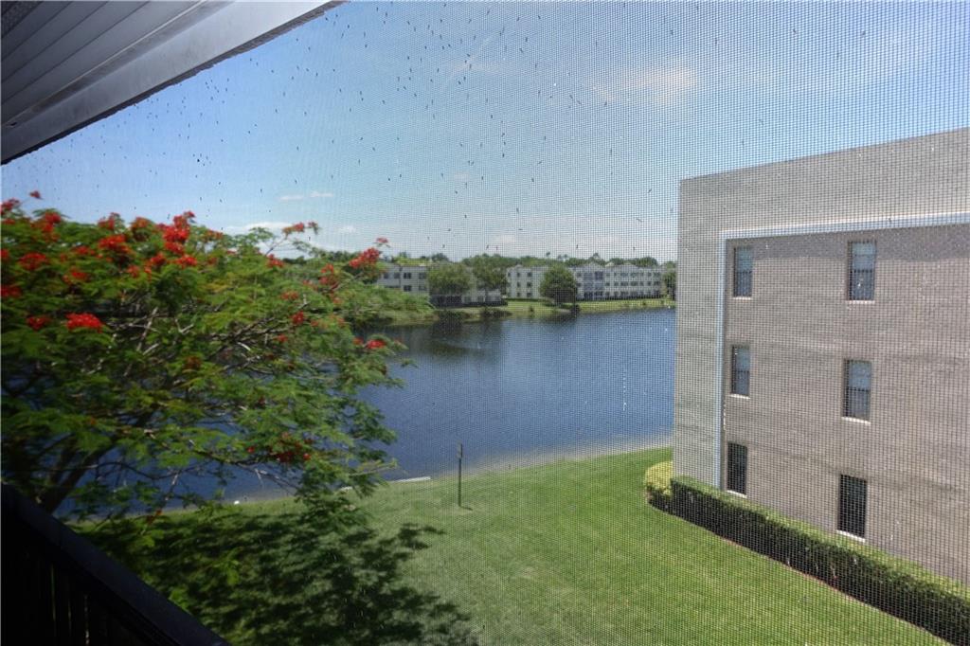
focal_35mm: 24
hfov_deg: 73.8
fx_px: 646
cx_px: 485
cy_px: 323
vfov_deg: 53.1
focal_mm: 8.8
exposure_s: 1/640
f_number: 4
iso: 125
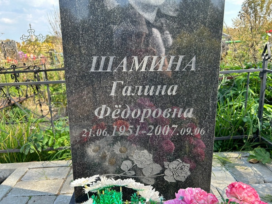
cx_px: 136
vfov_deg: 53.1
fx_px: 204
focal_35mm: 26
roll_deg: +2.0
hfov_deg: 67.3
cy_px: 102
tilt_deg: -14.3
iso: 50
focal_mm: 5.7
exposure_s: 1/588
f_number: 1.5
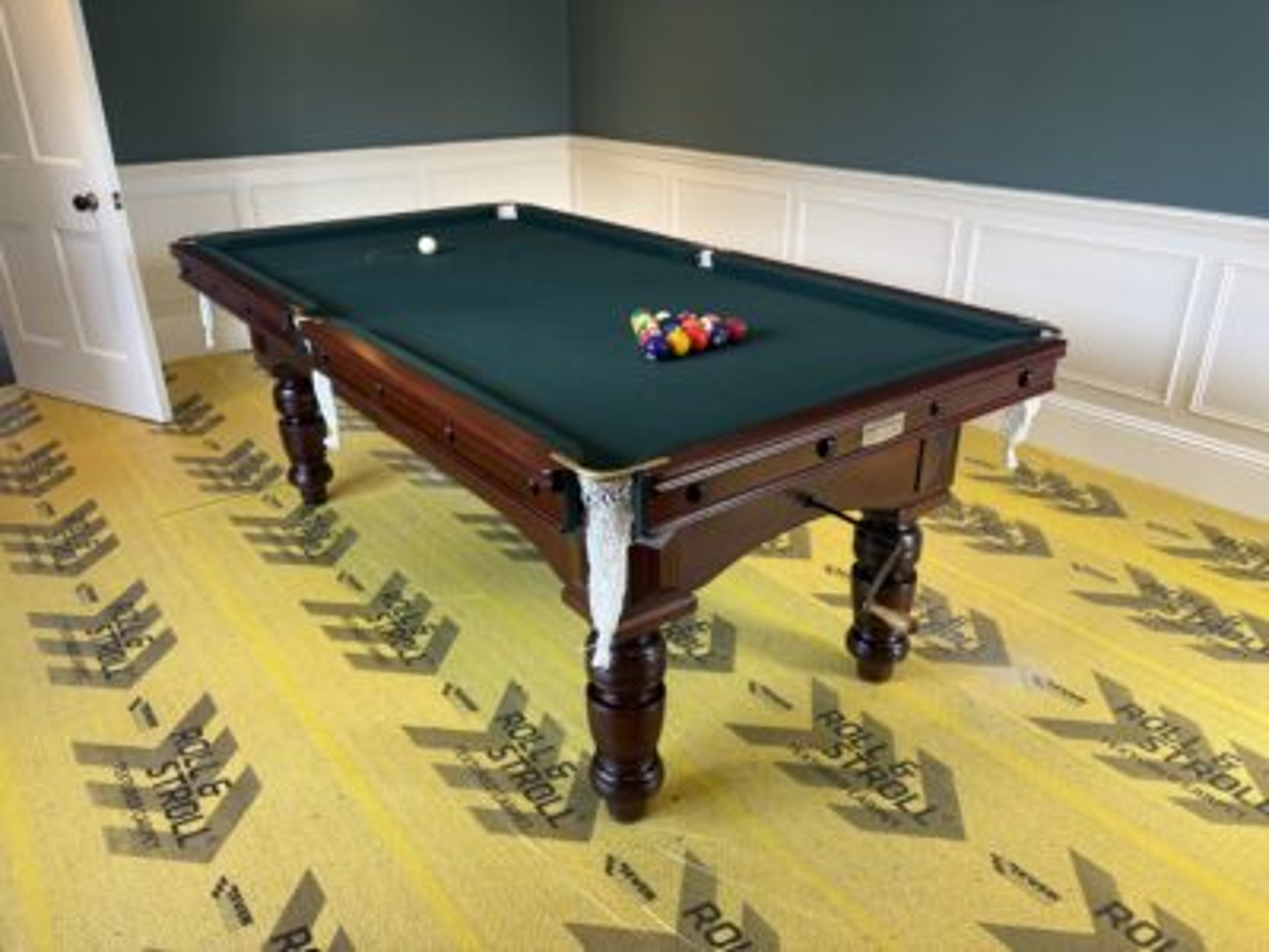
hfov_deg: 67.3
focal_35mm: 26
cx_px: 634
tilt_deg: -24.5
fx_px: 953
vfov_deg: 53.1
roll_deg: +0.9
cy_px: 476
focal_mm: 5.96
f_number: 1.6
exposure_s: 1/102
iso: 125
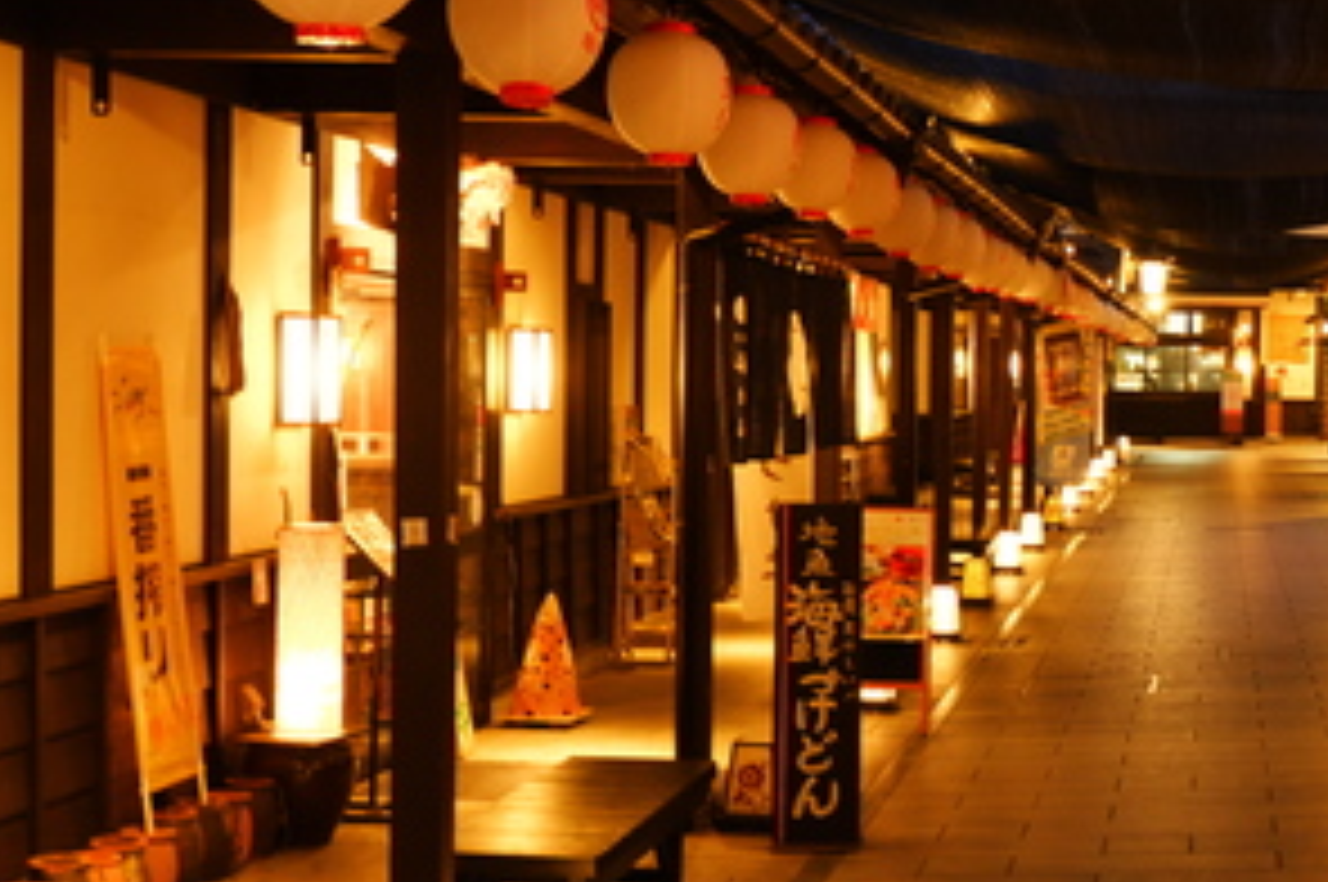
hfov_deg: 30.2
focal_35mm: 63
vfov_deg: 21.5
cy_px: 441
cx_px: 1251
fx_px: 2321
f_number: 3.8
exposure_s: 1/12
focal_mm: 19.2
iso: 1600
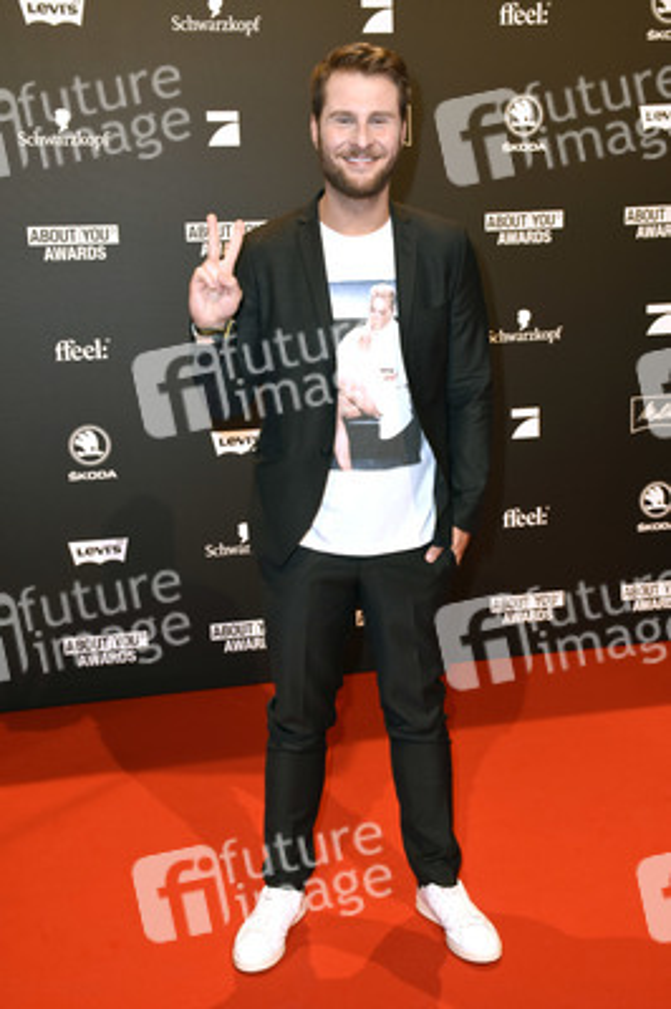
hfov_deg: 28.0
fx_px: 1344
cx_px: 336
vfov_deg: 41.1
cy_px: 504
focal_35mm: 48
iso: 1000
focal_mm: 32
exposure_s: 1/100
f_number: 6.3
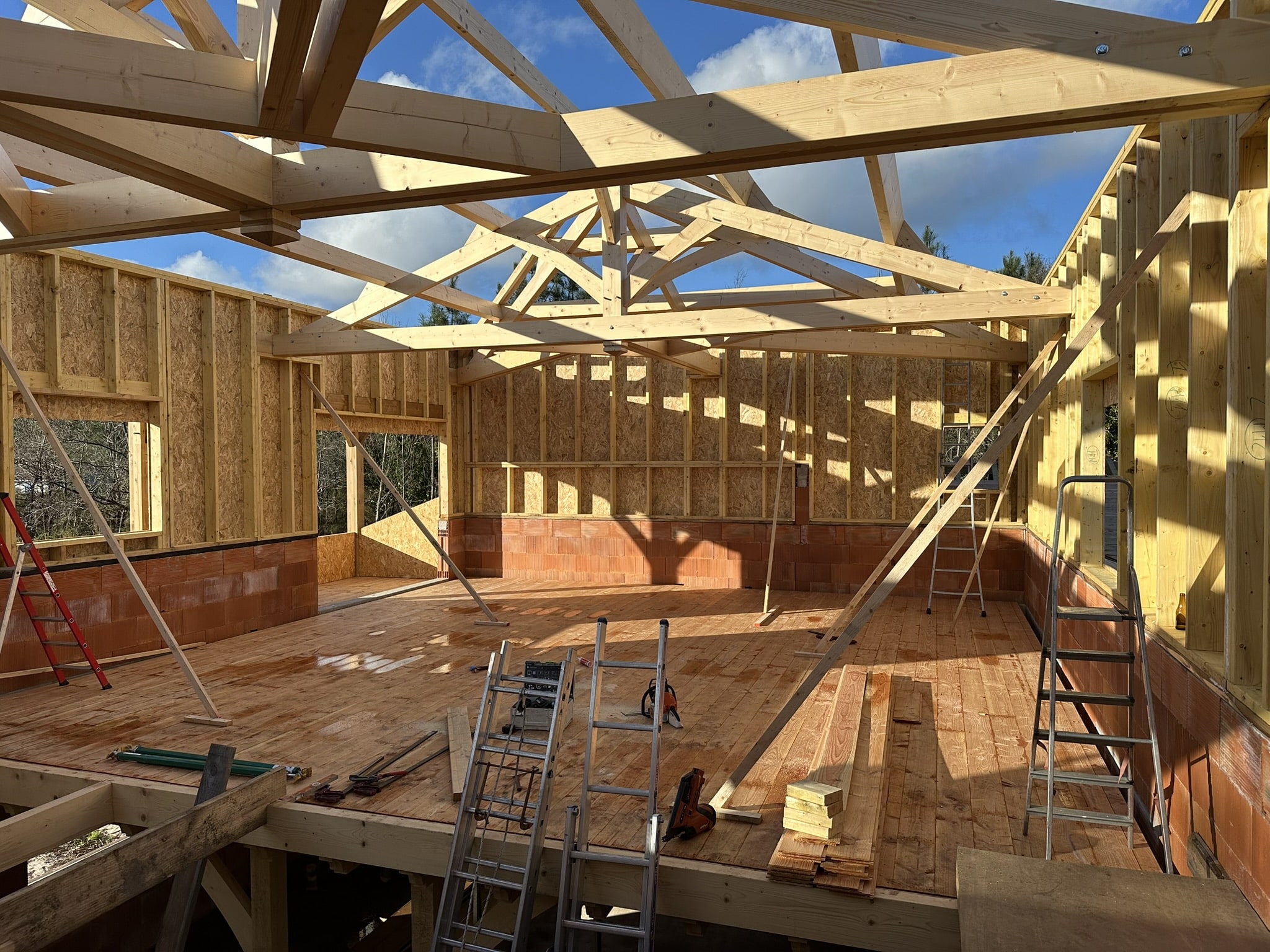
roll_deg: +0.0
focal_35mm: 24
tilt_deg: -0.1
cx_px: 635
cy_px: 476
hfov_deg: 71.6
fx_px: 881
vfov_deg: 56.8
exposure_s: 1/3247
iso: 80
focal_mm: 6.86
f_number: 1.78
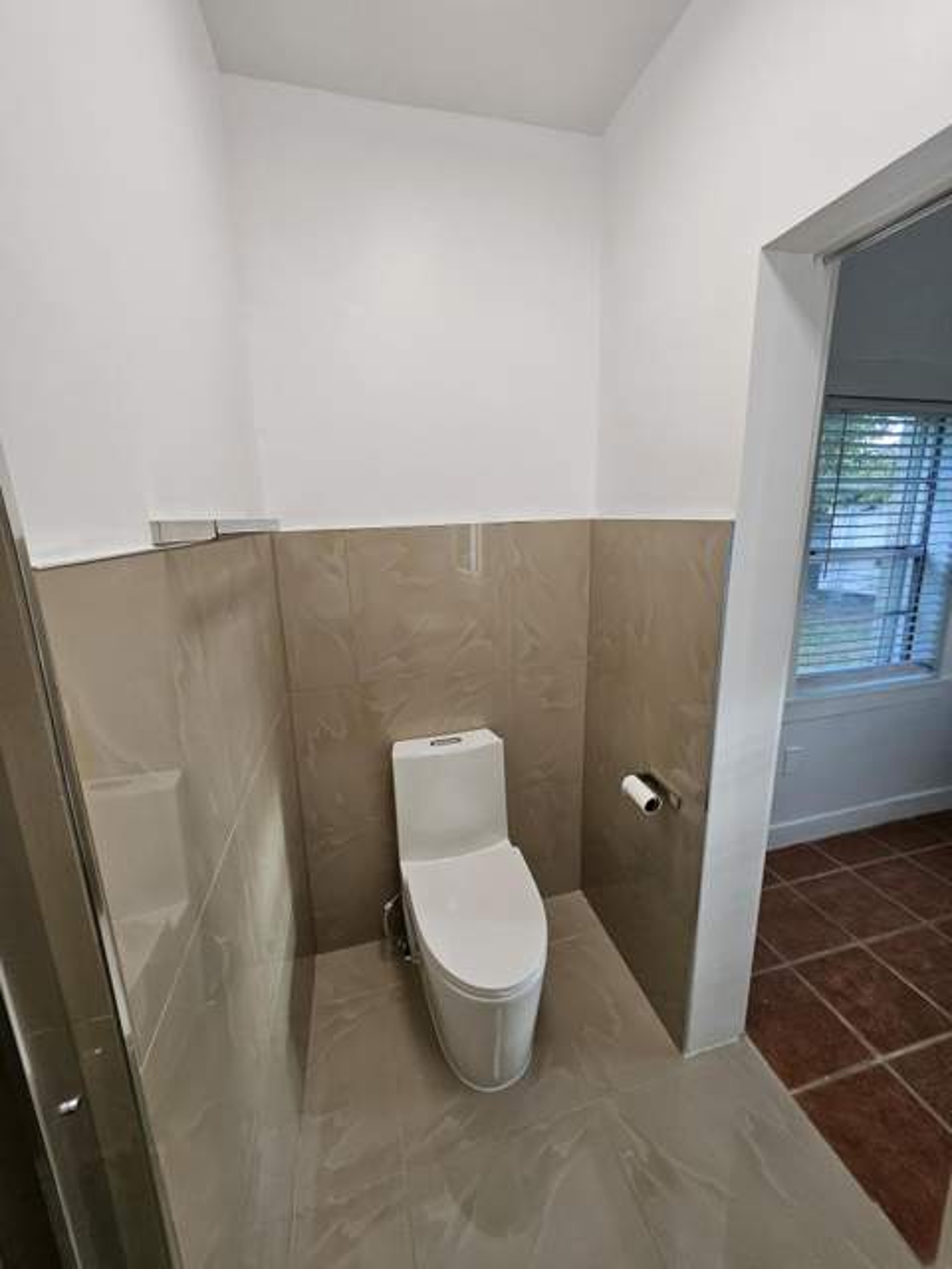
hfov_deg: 89.9
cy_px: 634
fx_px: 477
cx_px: 476
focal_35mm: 13
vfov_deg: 106.2
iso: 40
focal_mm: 1.74
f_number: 2.2
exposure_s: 1/60
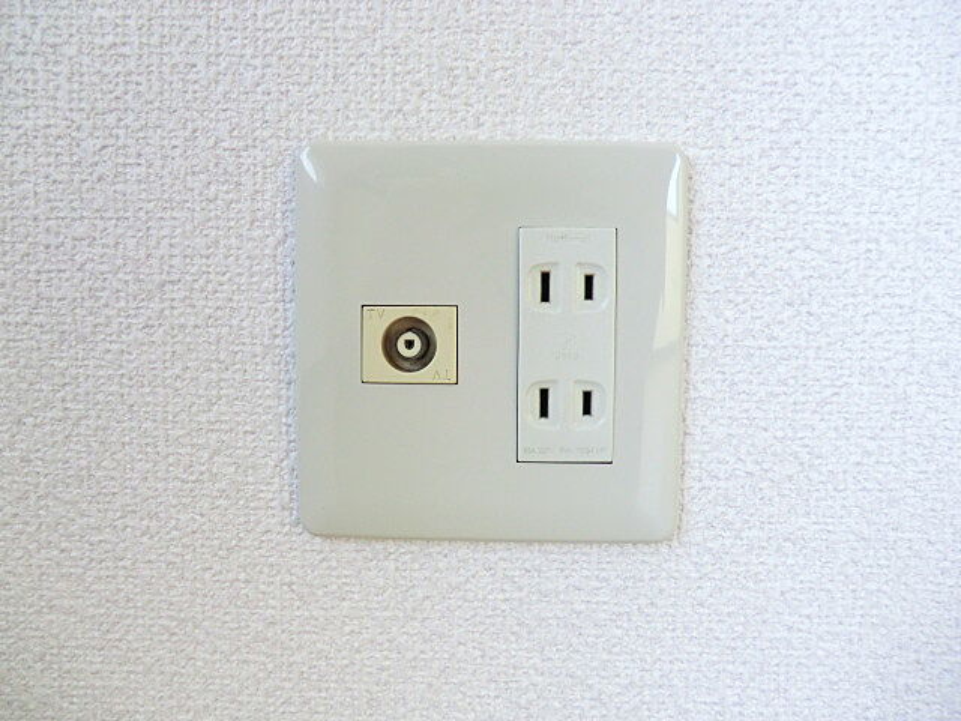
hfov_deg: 71.6
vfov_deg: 56.8
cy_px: 360
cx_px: 480
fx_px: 666
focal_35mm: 24
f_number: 3.2
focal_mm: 4.3
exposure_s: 1/60
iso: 400
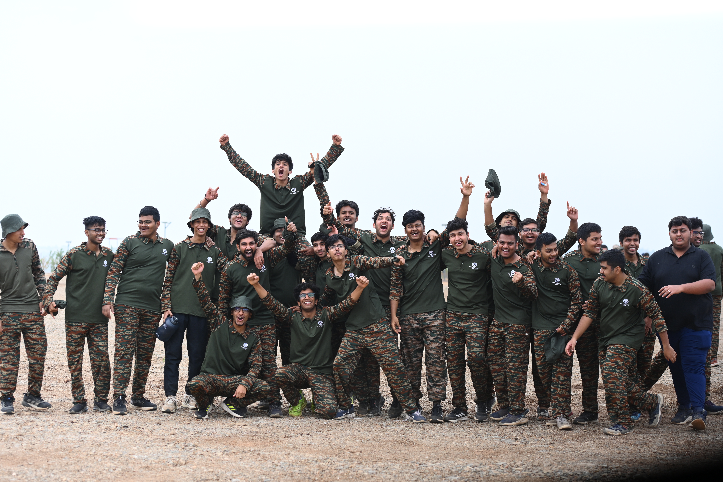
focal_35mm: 70
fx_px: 1406
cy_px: 241
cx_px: 362
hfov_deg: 28.8
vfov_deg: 19.5
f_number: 4
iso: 200
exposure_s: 1/400
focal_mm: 70
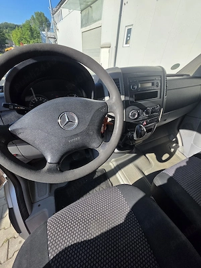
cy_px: 134
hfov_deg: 89.9
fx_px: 101
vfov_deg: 106.2
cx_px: 100
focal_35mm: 13
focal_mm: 2.2
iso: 40
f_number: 1.9
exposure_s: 1/1111
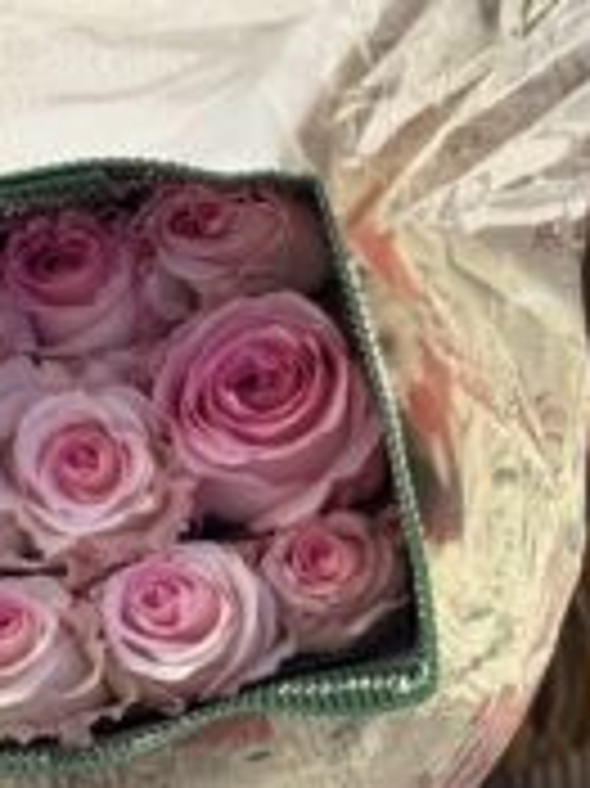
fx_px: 2503
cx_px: 230
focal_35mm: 110
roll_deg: -0.7
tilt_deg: -8.4
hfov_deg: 13.4
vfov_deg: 17.5
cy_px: 793
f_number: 1.78
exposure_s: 1/50
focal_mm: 6.76
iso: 250
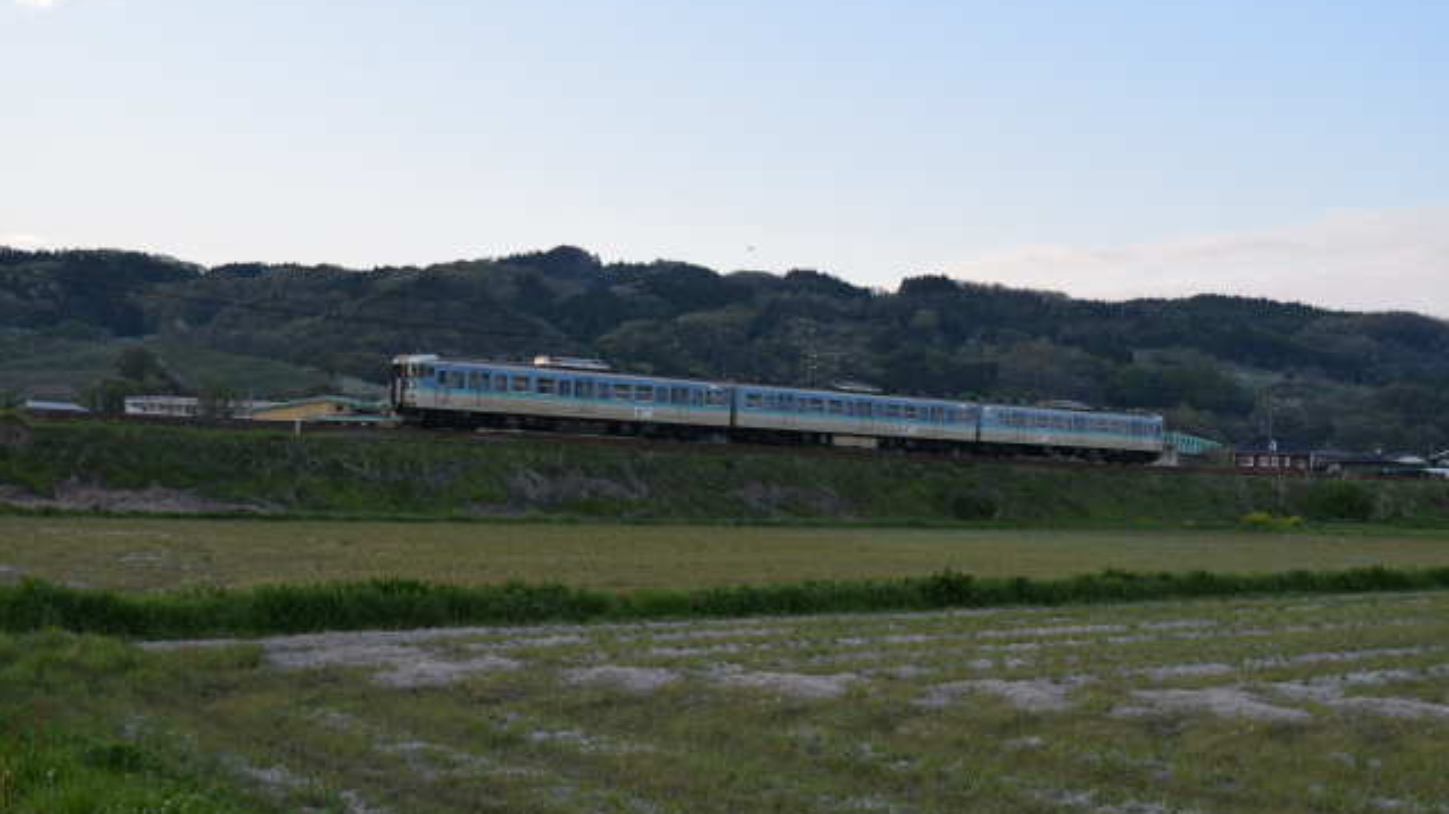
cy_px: 380
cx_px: 726
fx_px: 1634
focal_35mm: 43
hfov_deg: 47.8
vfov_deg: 28.0
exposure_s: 1/400
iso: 400
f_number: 6.3
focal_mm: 27
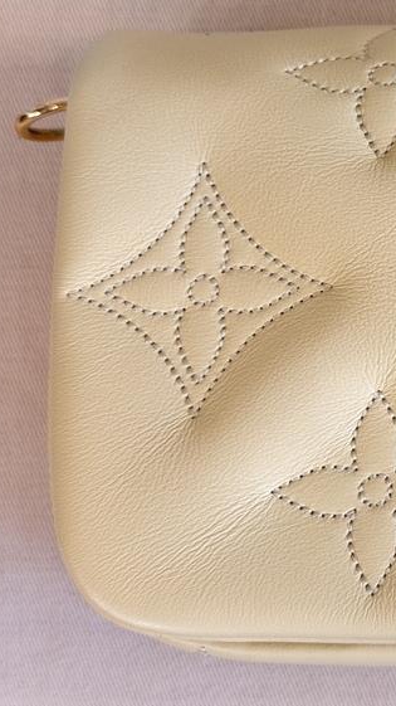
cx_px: 617
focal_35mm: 94
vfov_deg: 22.7
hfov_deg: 12.2
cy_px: 325
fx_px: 1757
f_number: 1.78
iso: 50
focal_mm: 6.76
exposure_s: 1/50
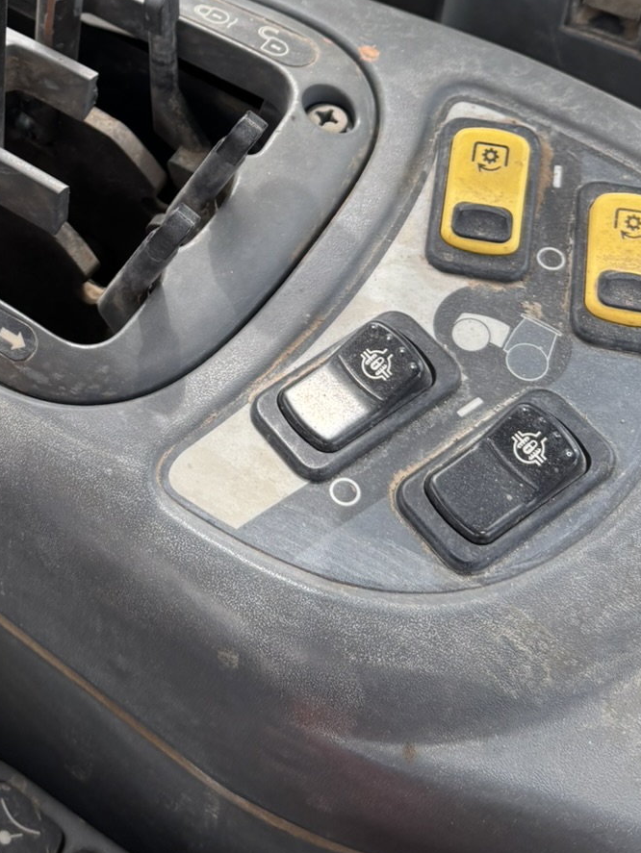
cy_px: 19
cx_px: 2
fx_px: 1480
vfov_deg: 30.2
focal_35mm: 60
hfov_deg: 23.4
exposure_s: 1/317
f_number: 1.6
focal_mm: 5.96
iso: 50
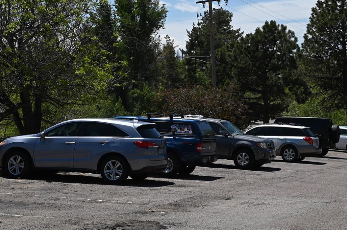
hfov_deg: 25.0
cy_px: 54
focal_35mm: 81
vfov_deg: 16.7
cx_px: 214
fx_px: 780
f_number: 8
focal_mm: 52
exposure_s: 1/500
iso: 100
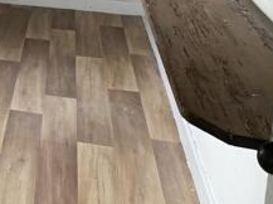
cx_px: -74
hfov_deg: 24.6
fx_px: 551
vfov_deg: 19.3
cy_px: -61
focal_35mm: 70
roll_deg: +1.5
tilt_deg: -11.4
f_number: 1.6
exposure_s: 1/41
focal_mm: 4.2
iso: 500
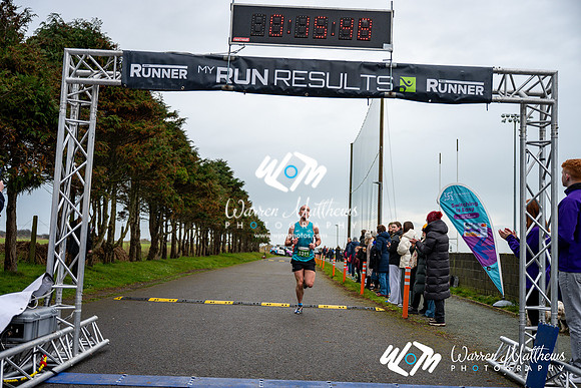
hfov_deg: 50.7
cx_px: 290
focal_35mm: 38
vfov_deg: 35.1
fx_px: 613
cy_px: 194
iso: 125
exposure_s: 1/1250
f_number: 2.8
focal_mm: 38
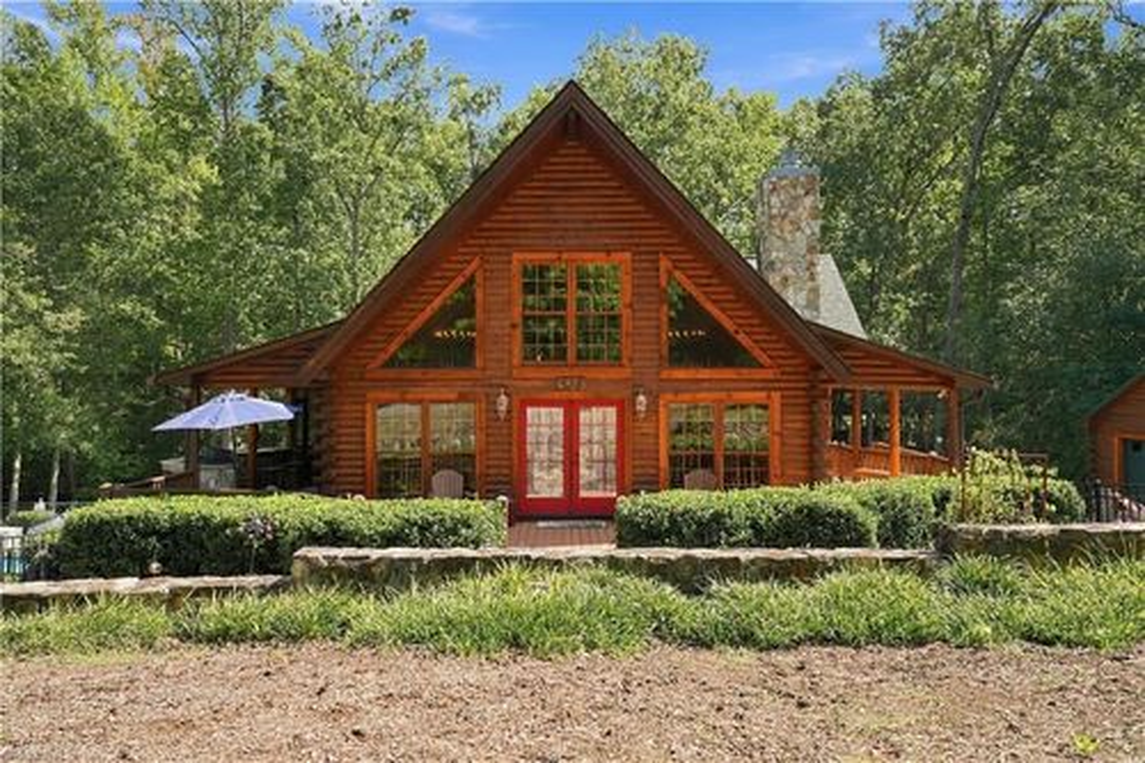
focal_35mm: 23
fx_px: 734
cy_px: 382
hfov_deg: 75.9
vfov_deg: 54.9
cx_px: 572
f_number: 8
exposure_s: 1/250
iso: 500
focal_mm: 23.1
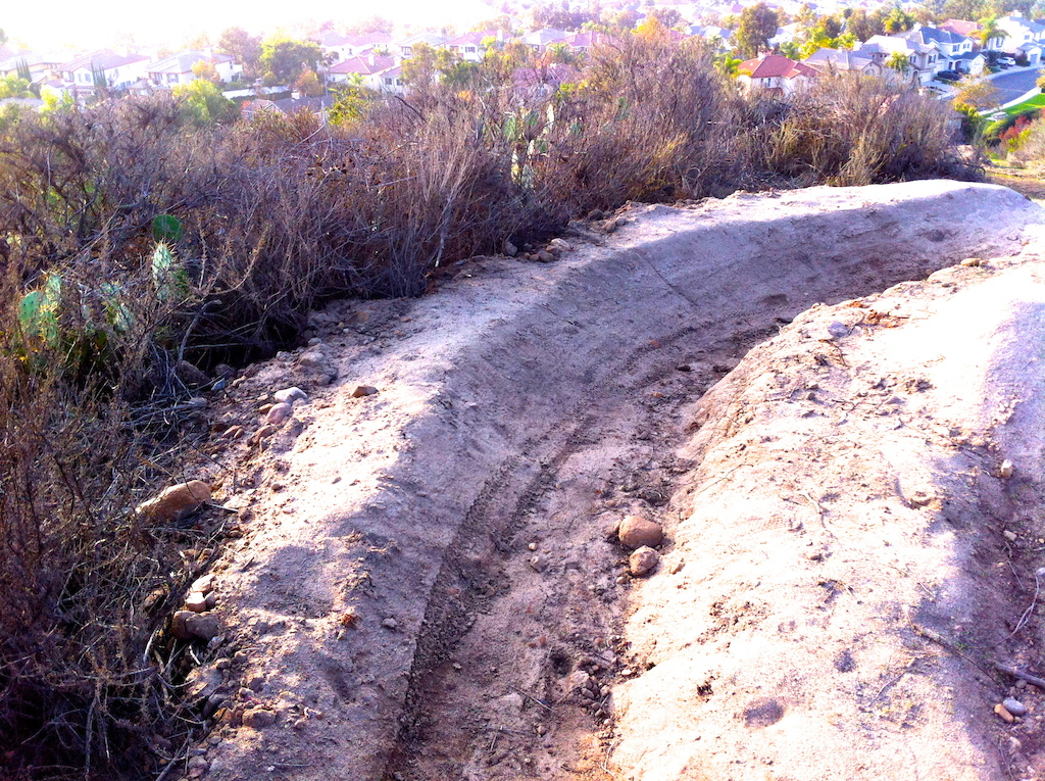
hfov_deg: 52.7
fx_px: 1055
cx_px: 522
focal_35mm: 35
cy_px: 390
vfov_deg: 40.6
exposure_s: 1/251
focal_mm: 3.85
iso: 80
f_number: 2.8
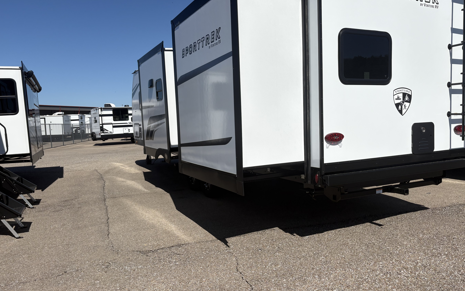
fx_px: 368
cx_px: 237
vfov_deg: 43.2
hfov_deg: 64.6
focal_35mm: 29
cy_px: 148
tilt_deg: -2.9
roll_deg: +3.2
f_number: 1.6
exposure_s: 1/8850
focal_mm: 5.96
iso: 50
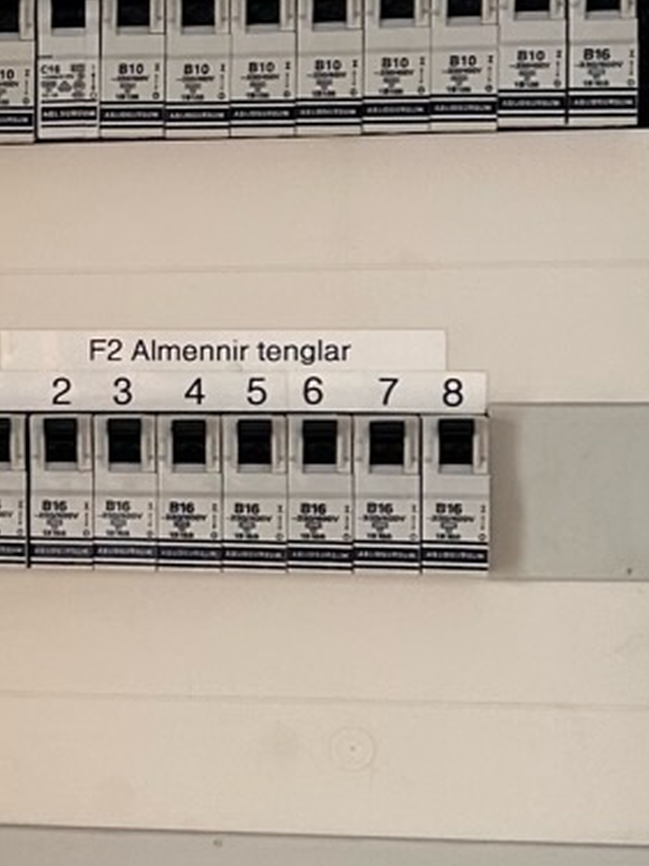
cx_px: -628
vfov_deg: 15.1
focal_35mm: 131
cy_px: 408
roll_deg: +0.6
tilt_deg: -3.8
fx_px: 3277
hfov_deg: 10.4
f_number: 1.78
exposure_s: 1/176
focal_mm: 6.86
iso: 80
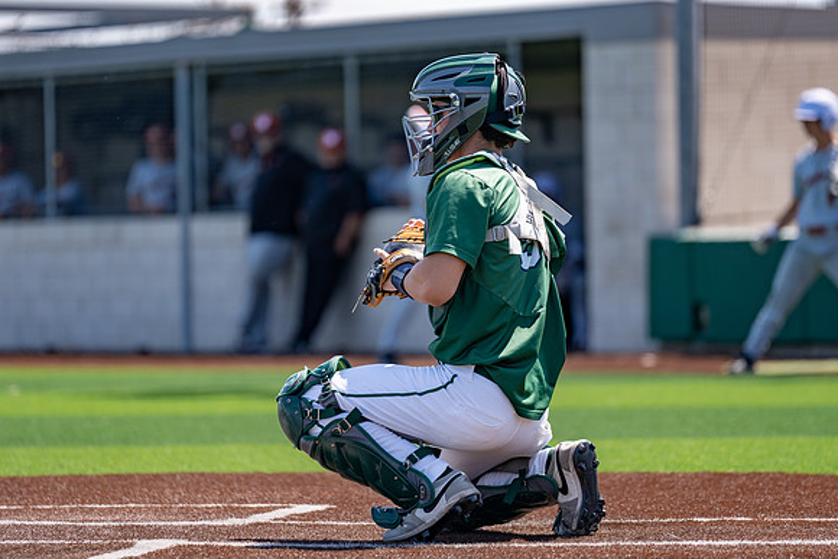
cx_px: 402
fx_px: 5476
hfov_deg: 8.8
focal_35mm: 235
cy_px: 268
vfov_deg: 5.8
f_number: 2.8
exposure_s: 1/1600
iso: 100
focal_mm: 200
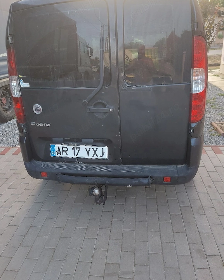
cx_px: 109
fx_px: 215
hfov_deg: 54.9
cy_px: 131
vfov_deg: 66.0
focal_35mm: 26
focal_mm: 5.23
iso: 125
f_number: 1.8
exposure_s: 1/50
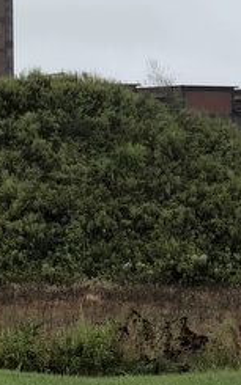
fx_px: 1893
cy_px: 162
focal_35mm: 180
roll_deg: +0.0
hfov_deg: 7.2
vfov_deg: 11.6
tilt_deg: +2.3
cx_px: -72
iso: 16
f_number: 2.4
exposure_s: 1/179
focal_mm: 6
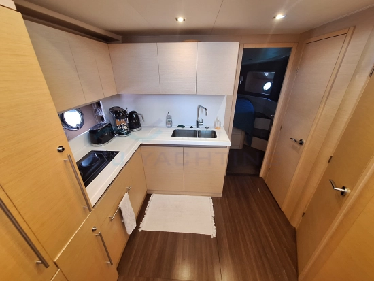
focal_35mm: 13
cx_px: 187
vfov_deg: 90.0
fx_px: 141
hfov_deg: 106.2
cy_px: 140
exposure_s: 1/33
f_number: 2.2
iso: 160
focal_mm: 1.74
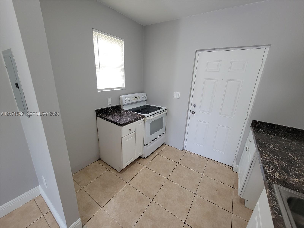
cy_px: 114
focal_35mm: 13
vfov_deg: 89.9
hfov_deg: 106.2
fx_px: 114
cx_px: 152
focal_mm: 2.2
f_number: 2.2
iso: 160
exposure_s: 1/60
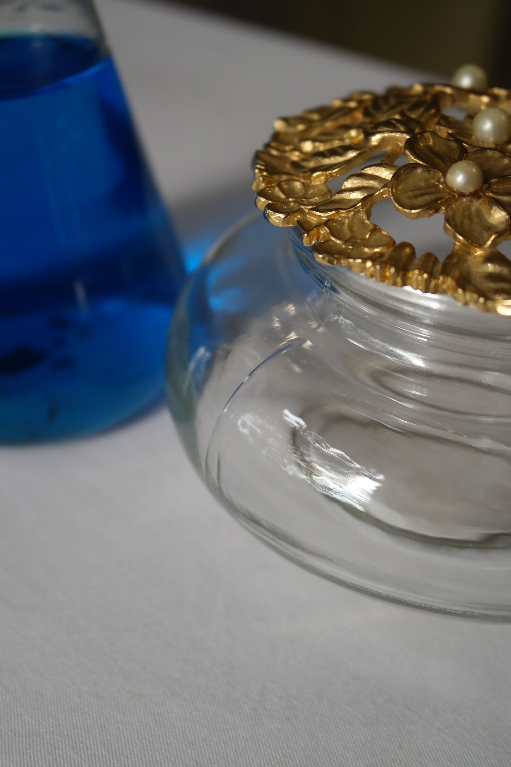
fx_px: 1043
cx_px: 256
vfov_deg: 40.3
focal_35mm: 49
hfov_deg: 27.5
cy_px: 384
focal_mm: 32
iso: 200
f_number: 4.5
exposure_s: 1/100
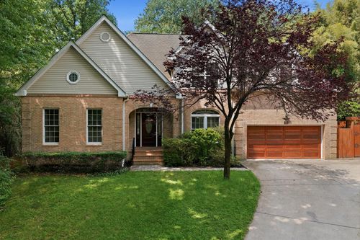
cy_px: 120
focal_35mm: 28
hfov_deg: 65.5
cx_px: 180
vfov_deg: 46.4
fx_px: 280
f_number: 2.8
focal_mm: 14.4
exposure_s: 1/1600
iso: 320
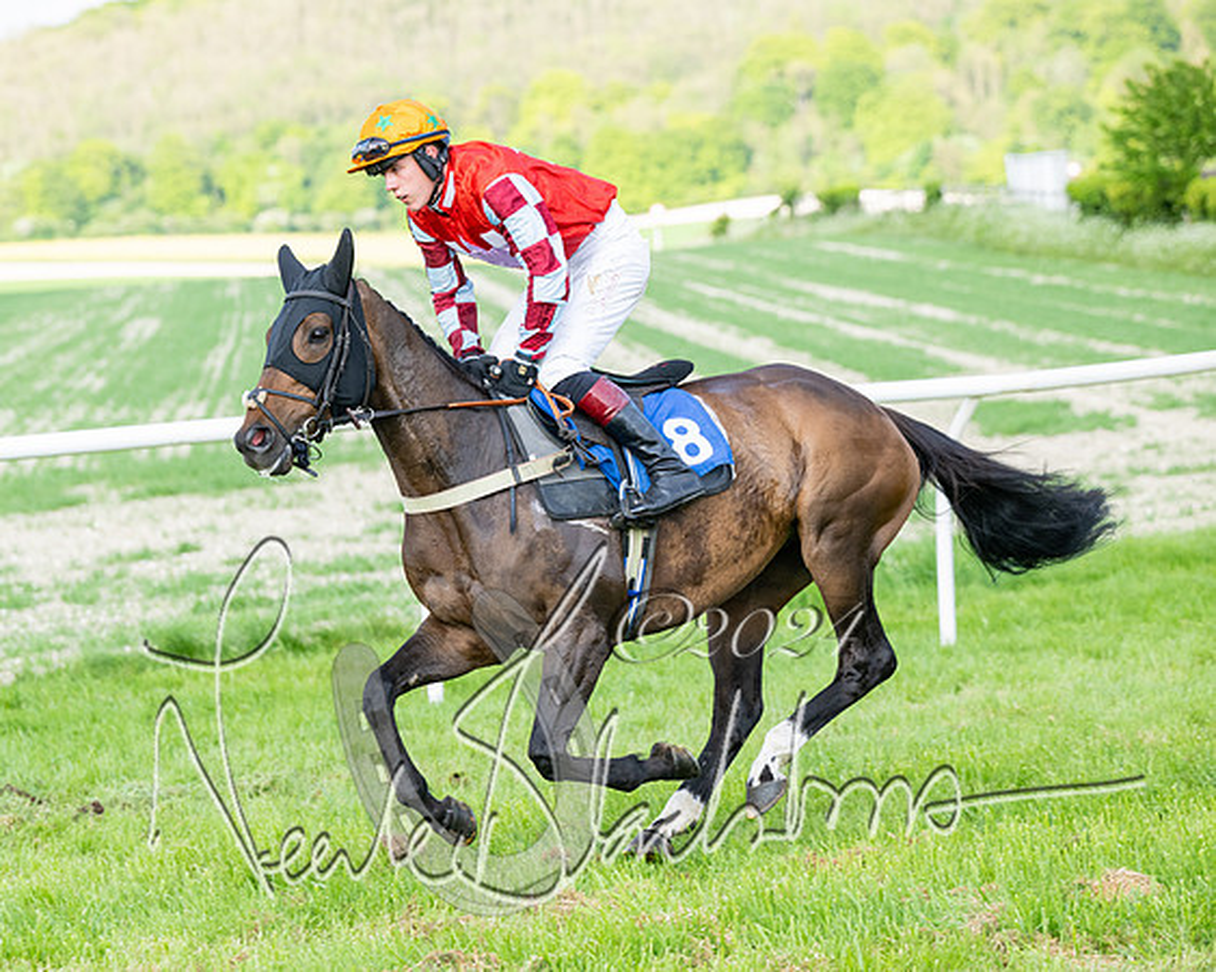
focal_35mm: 147
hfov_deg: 13.1
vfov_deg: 10.5
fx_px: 5296
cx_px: 446
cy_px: 458
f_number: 4
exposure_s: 1/1250
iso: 400
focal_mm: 110
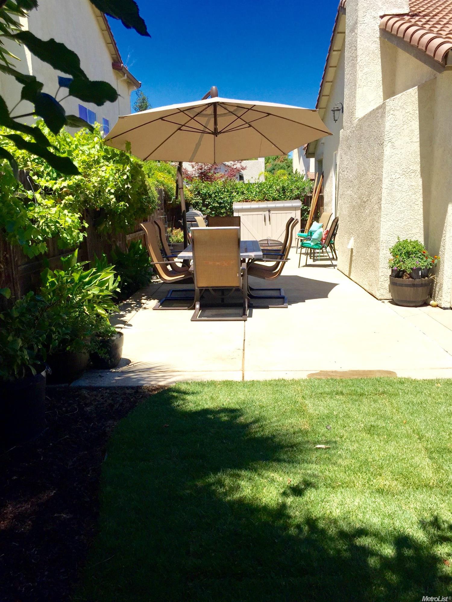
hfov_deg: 48.2
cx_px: 226
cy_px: 301
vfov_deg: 61.7
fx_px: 505
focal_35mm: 29
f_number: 2.2
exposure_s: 1/2326
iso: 32
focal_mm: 4.15
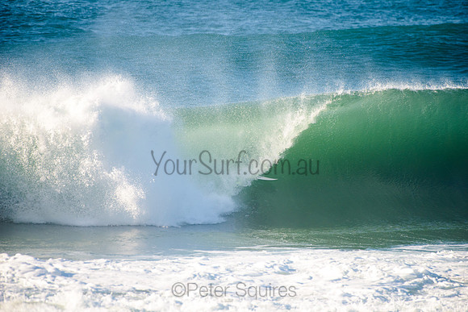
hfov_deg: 4.1
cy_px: 156
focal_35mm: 500
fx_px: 6501
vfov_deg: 2.8
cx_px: 234
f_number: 5.6
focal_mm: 500
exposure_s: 1/1600
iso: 250
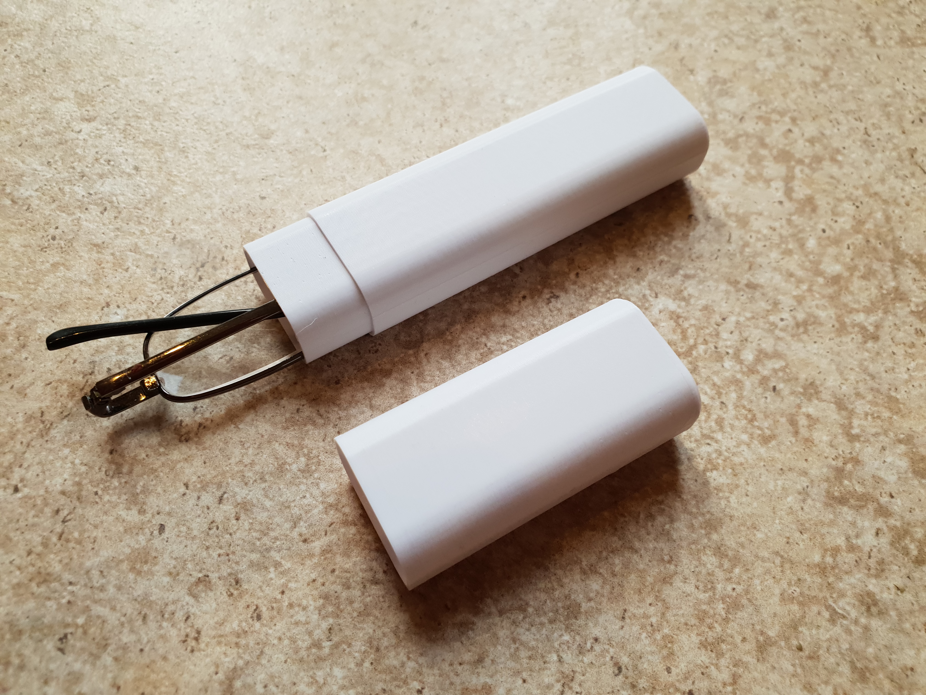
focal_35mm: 26
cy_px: 348
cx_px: 463
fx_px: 696
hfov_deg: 67.3
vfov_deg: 53.1
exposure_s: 1/50
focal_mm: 4.3
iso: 160
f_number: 2.4
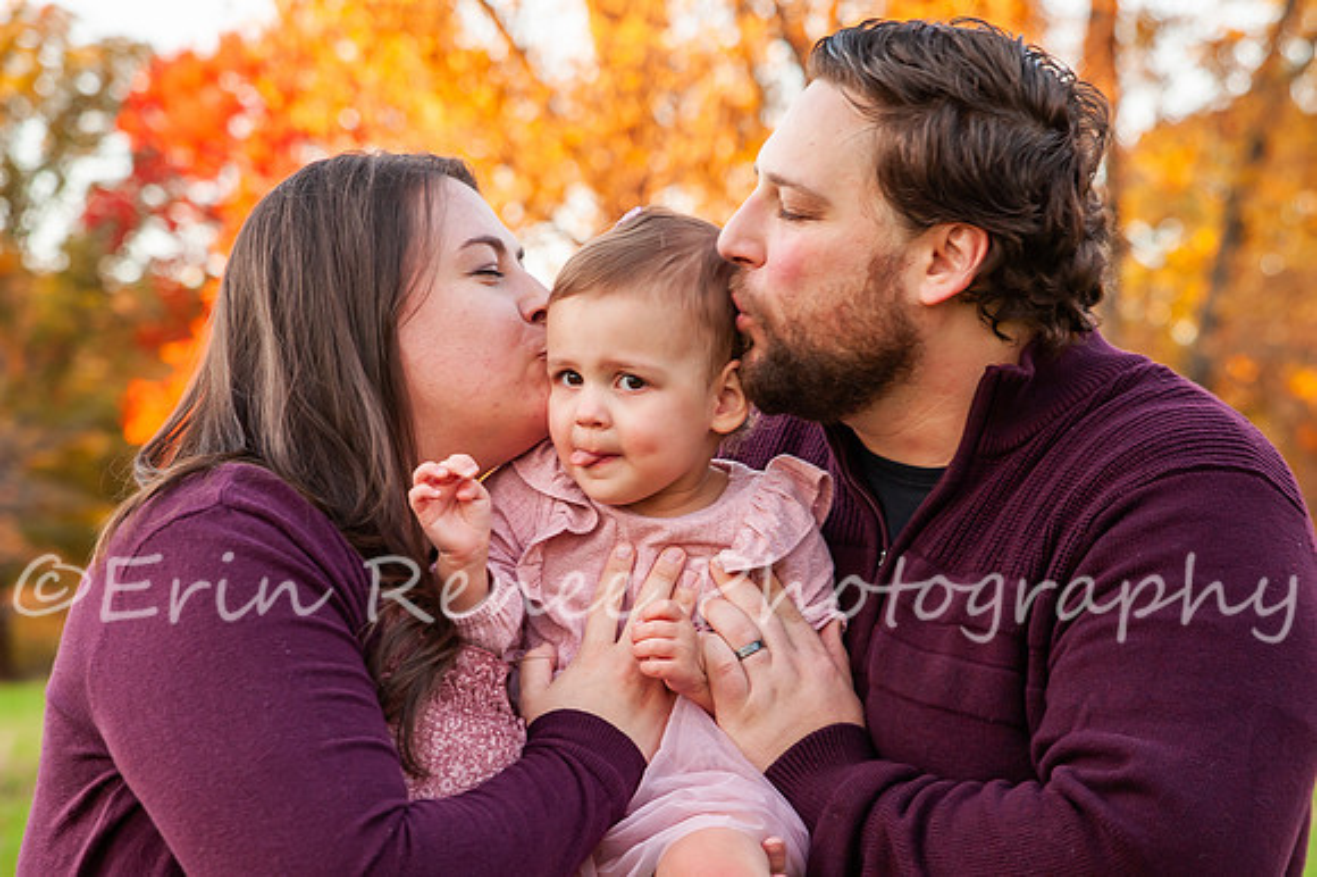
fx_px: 3191
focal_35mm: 87
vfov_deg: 15.6
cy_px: 547
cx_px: 670
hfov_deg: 23.3
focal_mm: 70
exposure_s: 1/200
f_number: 4.5
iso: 640
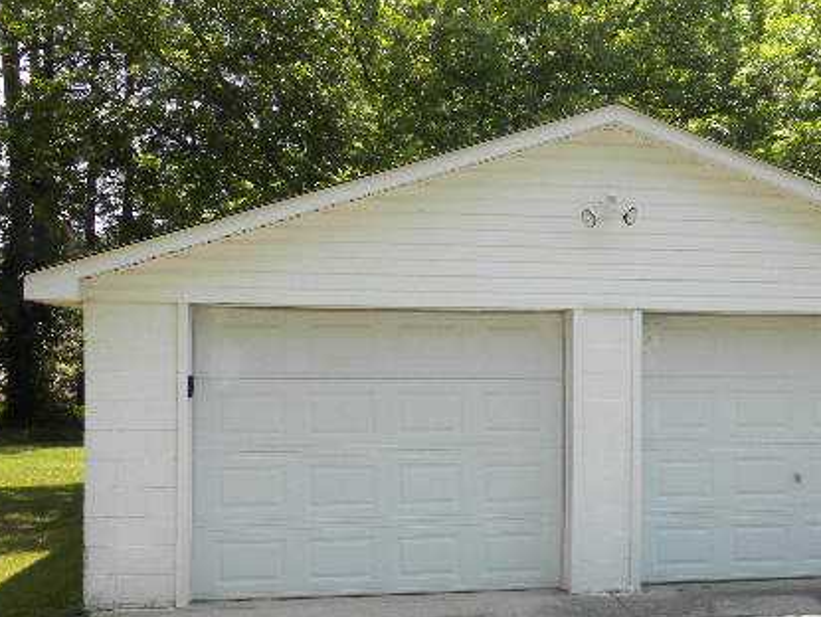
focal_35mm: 57
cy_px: 370
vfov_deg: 25.6
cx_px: 603
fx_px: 1353
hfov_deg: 33.2
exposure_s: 1/417
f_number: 3.5
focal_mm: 6.6
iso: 90
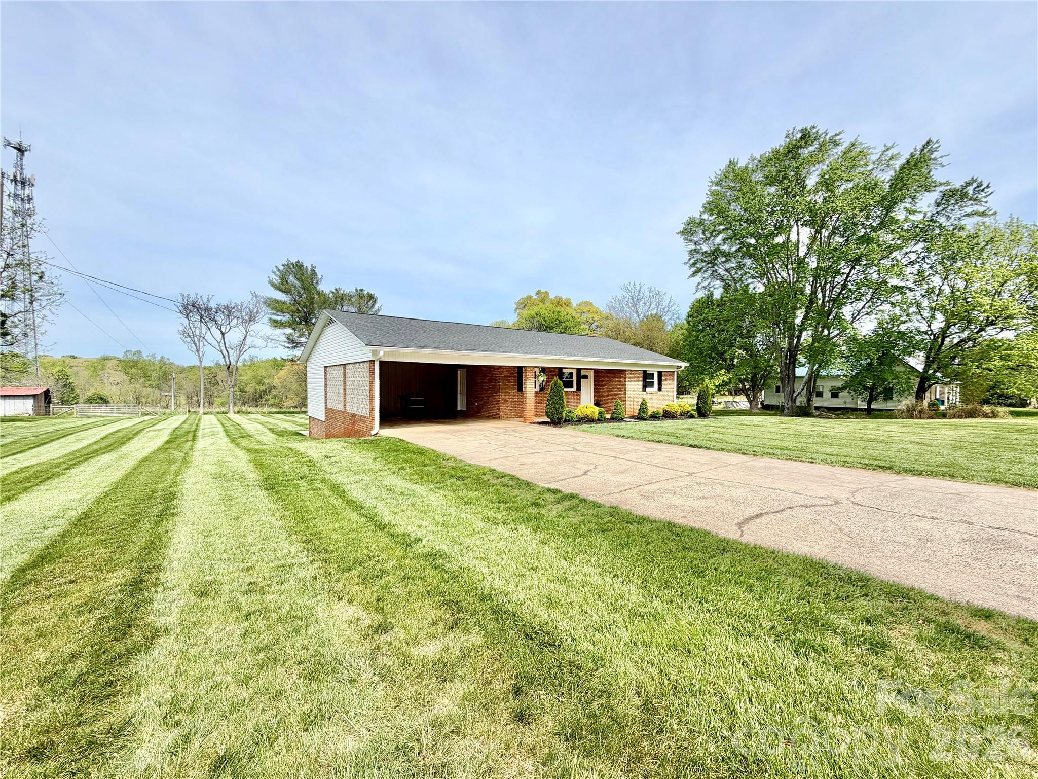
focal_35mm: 14
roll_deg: +0.4
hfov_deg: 102.1
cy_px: 390
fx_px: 420
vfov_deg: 85.7
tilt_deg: +0.1
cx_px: 519
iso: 20
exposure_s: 1/928
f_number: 2.2
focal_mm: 2.22
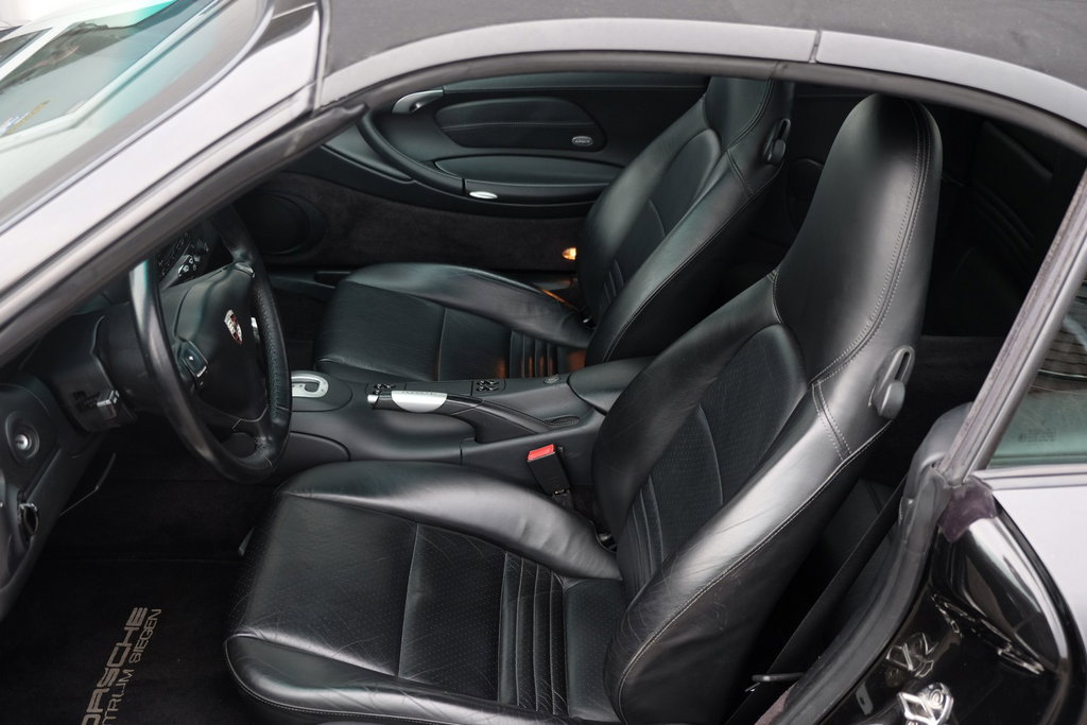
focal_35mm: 36
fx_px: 1087
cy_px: 362
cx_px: 544
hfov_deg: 53.1
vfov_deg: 36.9
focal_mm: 24.3
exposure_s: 1/60
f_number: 3.2
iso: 250
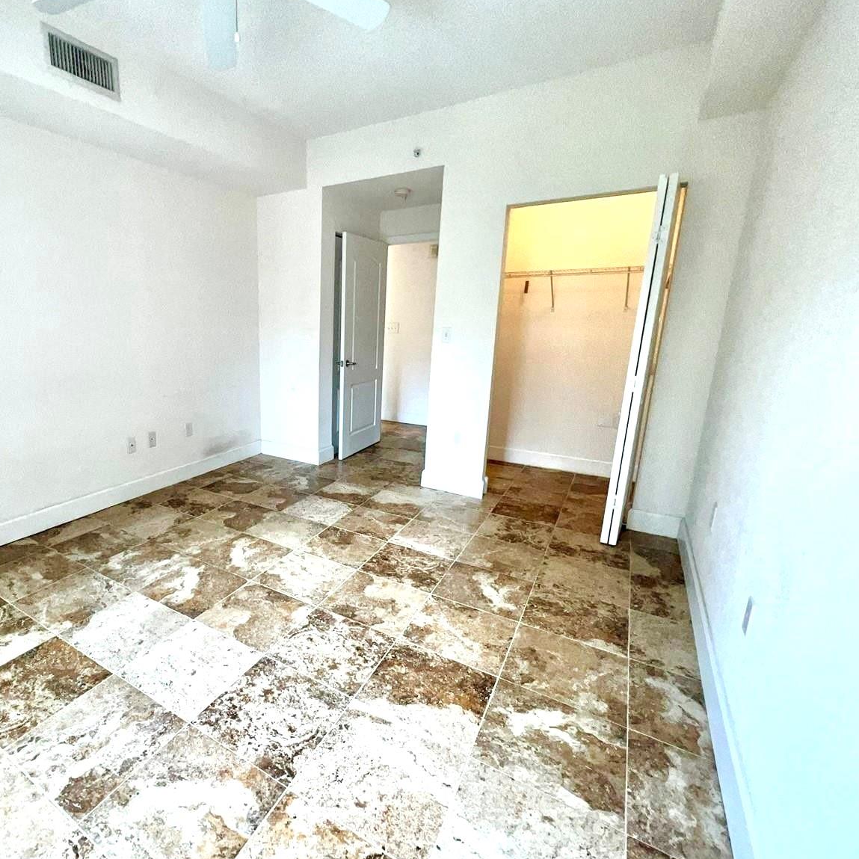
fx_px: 449
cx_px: 299
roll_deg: +0.1
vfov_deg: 87.4
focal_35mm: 16
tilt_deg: -14.1
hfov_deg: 84.9
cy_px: 430
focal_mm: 1.57
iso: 80
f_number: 1.8
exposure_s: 1/60
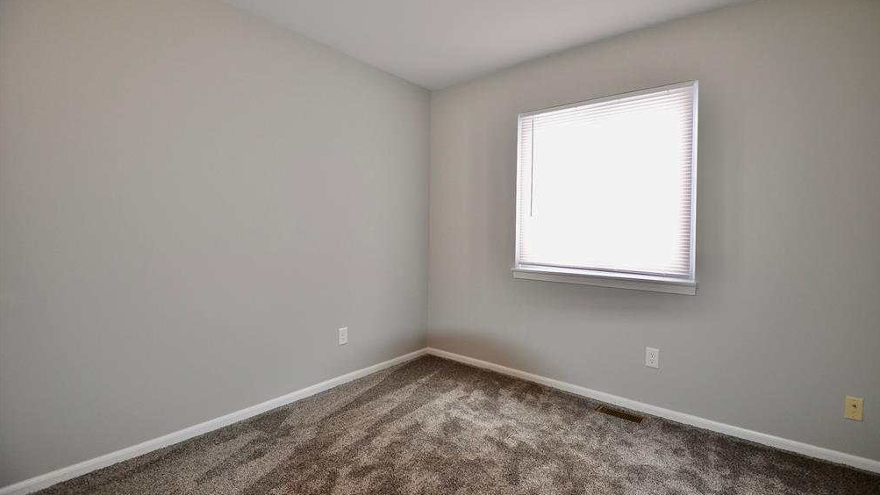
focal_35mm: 16
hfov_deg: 99.4
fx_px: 373
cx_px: 447
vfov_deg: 67.1
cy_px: 243
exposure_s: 1/60
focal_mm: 10
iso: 500
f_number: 3.5
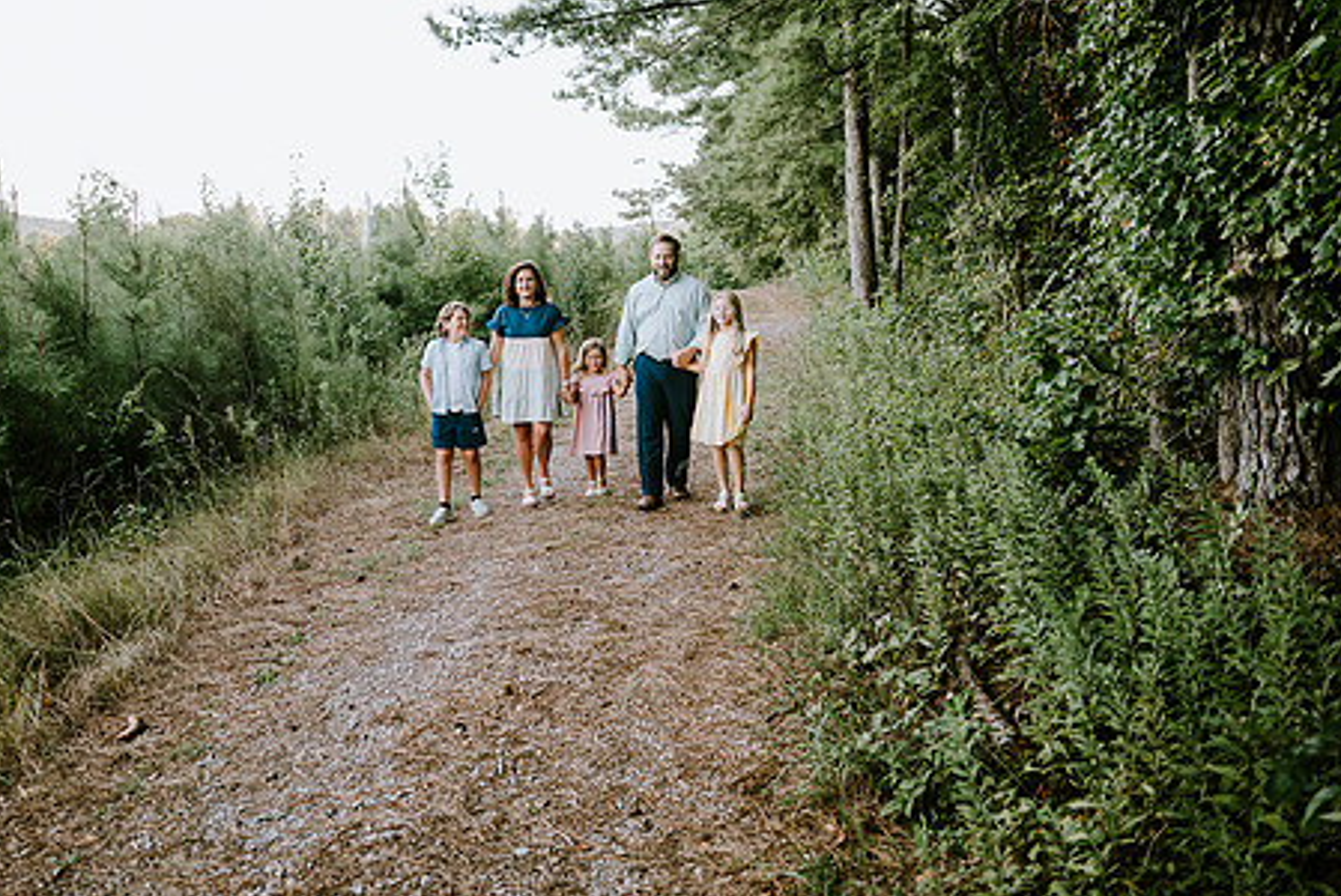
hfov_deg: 59.7
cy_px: 360
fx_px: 1155
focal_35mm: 31
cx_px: 535
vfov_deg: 42.2
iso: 320
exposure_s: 1/250
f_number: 2.2
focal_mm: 24
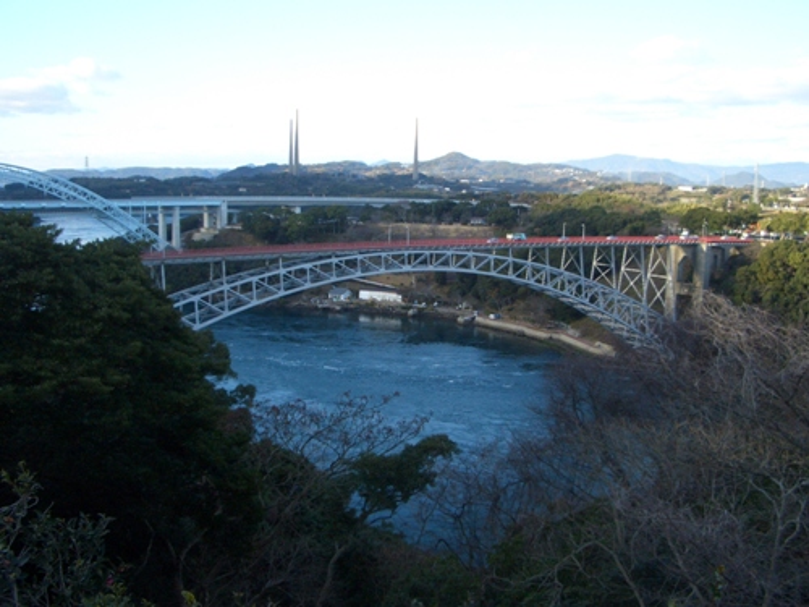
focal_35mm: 35
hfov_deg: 52.6
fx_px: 818
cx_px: 404
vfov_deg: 40.7
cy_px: 304
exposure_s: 1/400
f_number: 4.3
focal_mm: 5.8
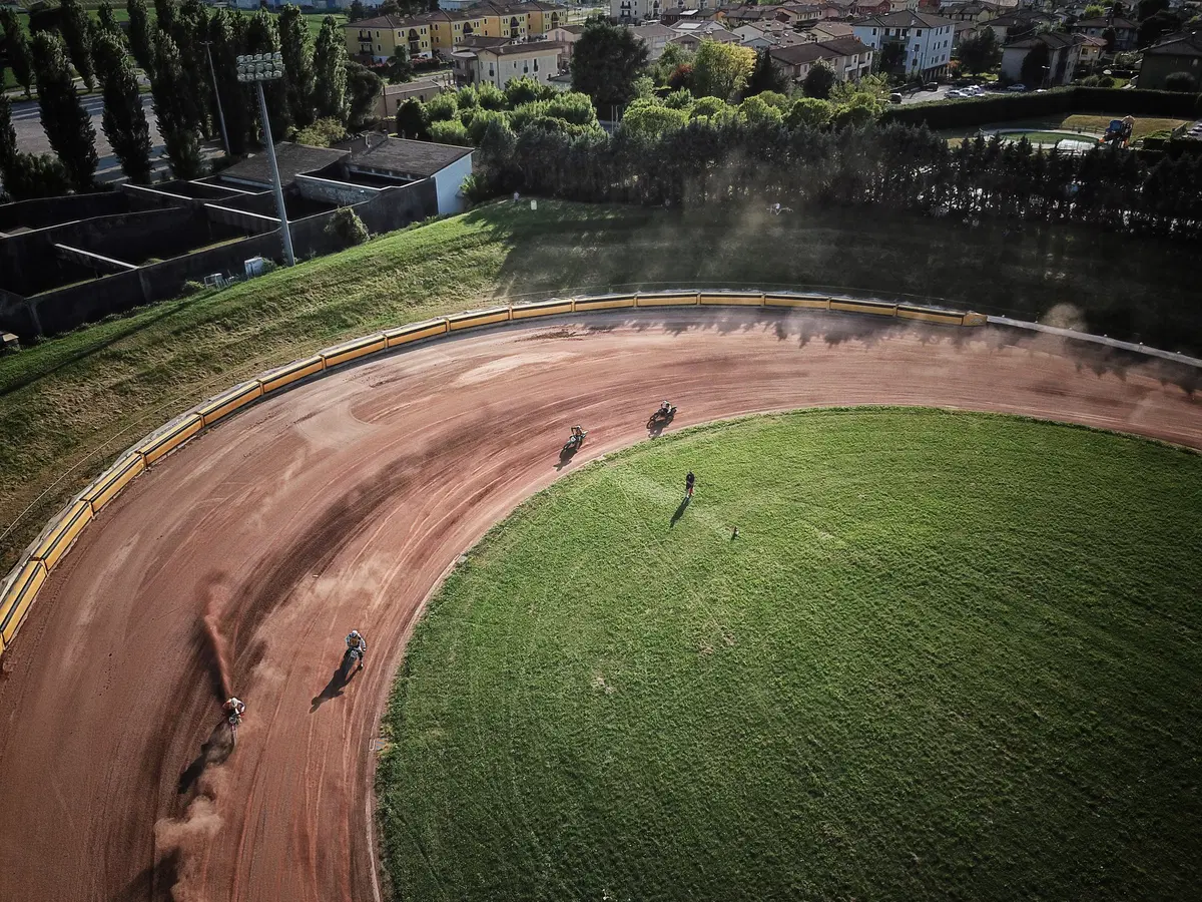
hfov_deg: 67.3
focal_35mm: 26
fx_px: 903
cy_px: 451
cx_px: 601
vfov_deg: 53.1
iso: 100
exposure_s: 1/1890
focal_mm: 4.7
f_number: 2.2
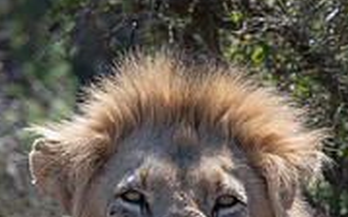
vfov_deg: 0.7
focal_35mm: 1987
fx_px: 18851
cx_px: 95
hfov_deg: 1.1
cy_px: 326
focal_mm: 600
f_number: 8
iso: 800
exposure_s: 1/1600
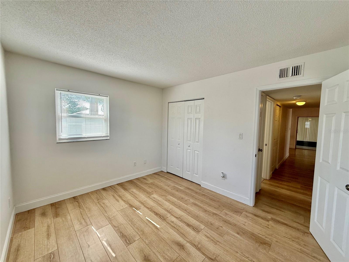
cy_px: 131
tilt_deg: -1.0
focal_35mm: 14
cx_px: 174
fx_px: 141
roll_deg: -1.5
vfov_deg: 85.7
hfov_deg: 102.1
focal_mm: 2.22
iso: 64
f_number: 2.2
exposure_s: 1/154
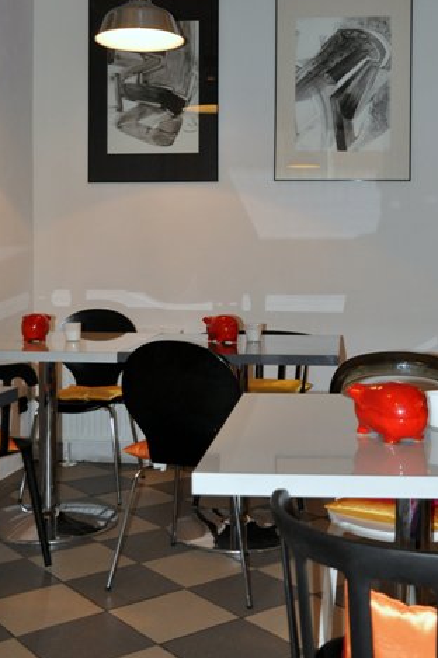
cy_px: 257
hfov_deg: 29.8
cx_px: 259
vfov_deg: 43.4
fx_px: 822
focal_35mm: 45
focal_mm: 22
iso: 800
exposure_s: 1/60
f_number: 3.8
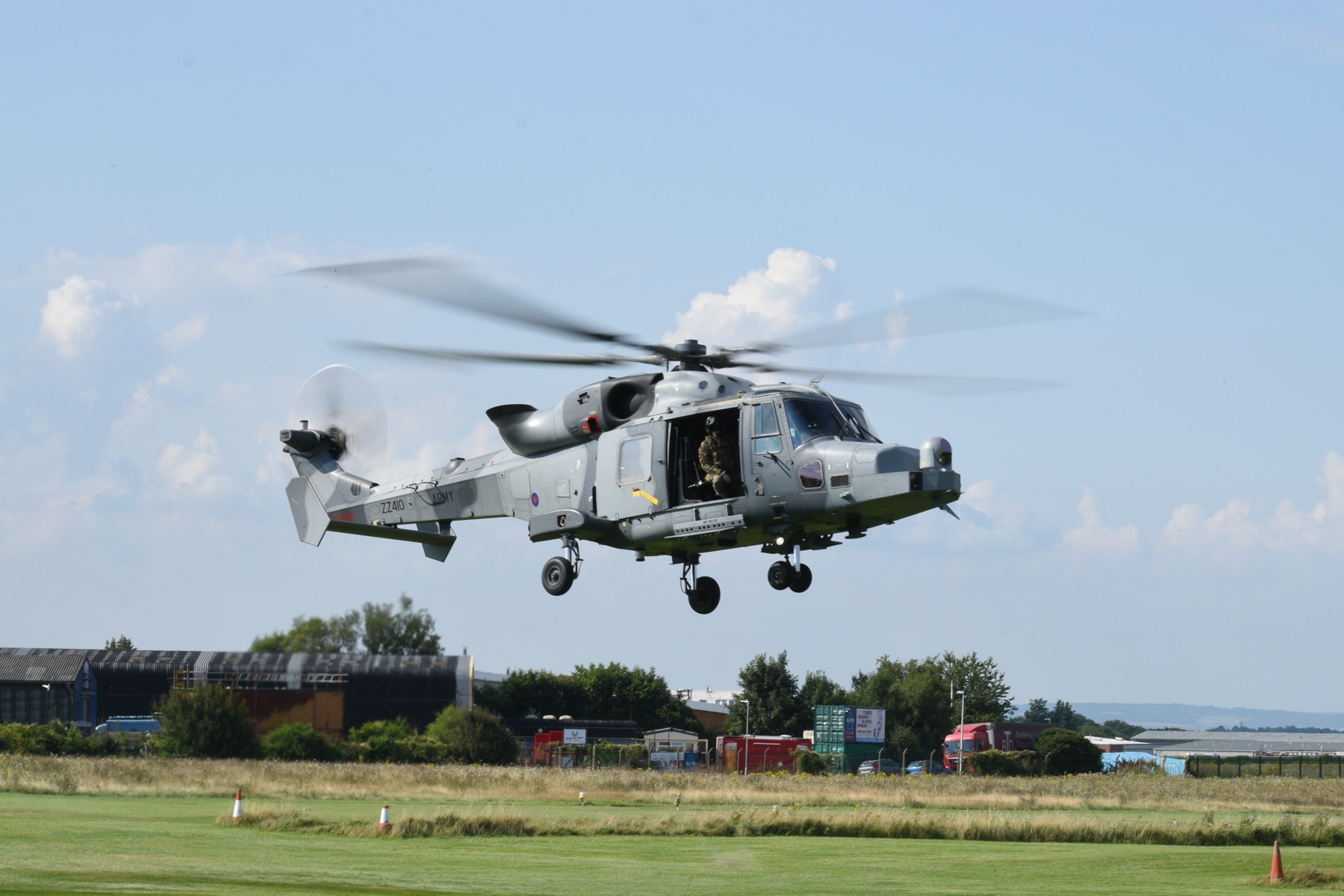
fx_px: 4592
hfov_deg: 16.7
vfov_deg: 11.1
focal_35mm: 123
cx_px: 672
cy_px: 448
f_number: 18
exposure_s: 1/80
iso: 100
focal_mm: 82
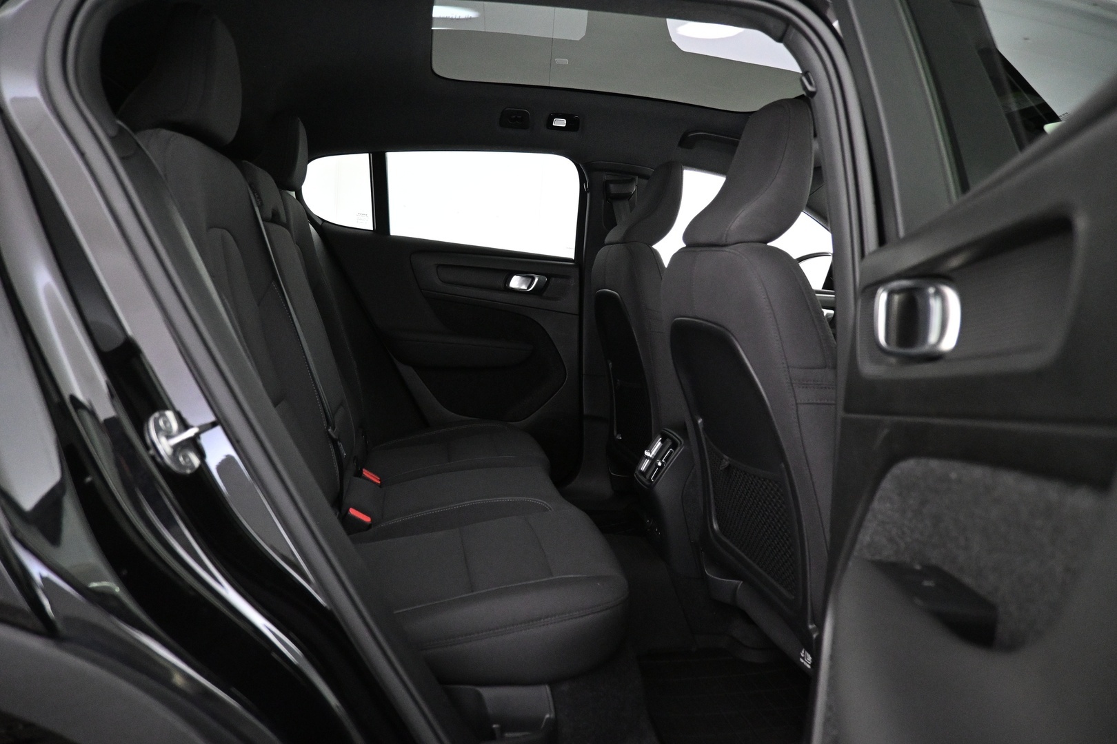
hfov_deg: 73.7
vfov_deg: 53.1
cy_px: 372
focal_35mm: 24
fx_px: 745
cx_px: 558
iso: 4000
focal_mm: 16
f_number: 3.5
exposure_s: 1/40
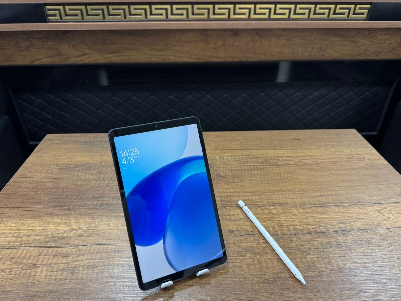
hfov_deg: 71.6
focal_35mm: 24
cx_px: 200
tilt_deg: -32.8
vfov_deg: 56.8
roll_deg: +0.4
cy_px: 150
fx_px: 278
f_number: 1.78
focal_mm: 6.76
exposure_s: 1/50
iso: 200
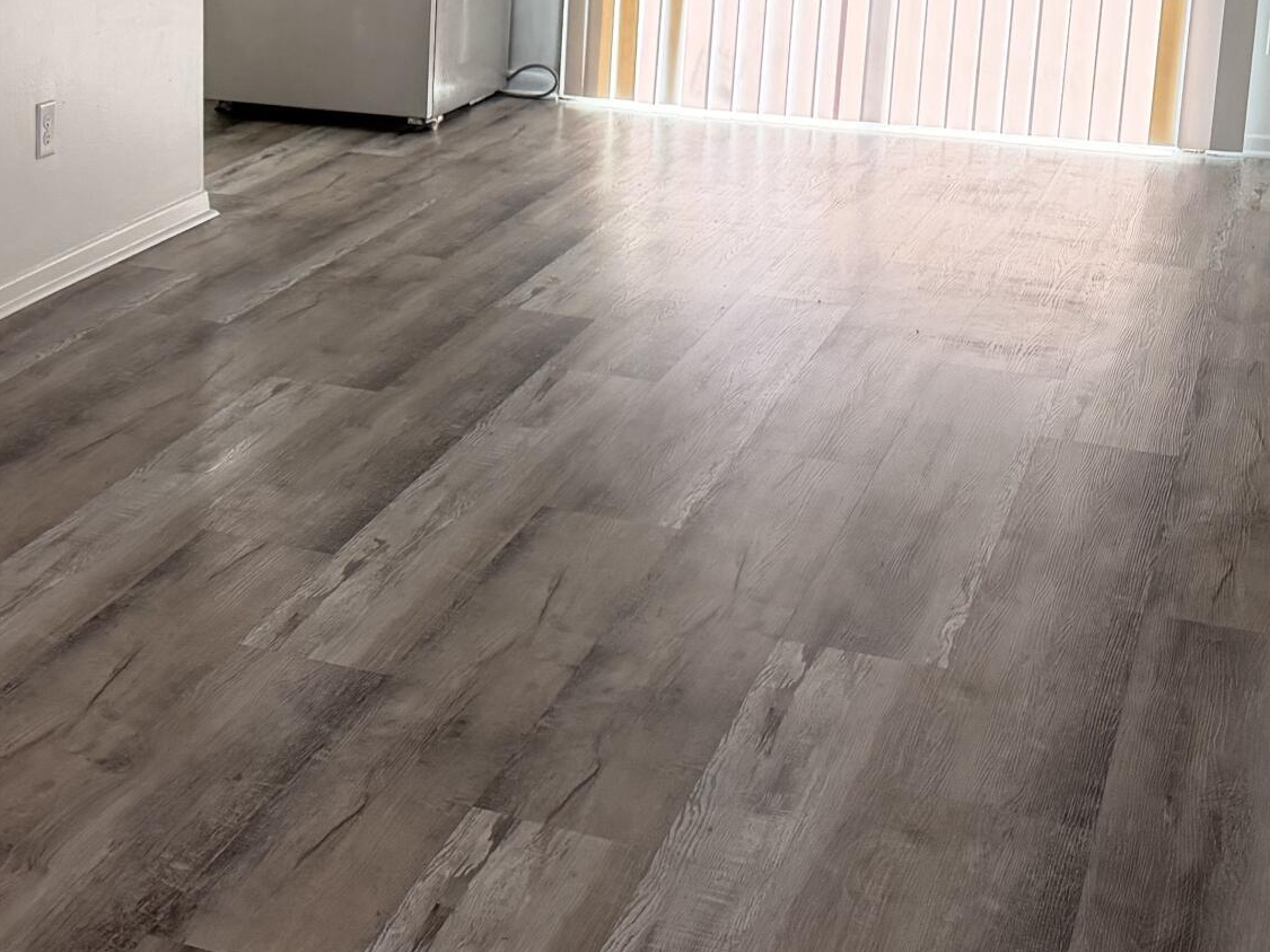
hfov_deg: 28.7
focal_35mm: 64
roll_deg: +0.8
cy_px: 170
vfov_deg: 22.6
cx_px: 47
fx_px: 2348
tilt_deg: -12.1
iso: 200
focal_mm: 6.76
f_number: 1.78
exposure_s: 1/207
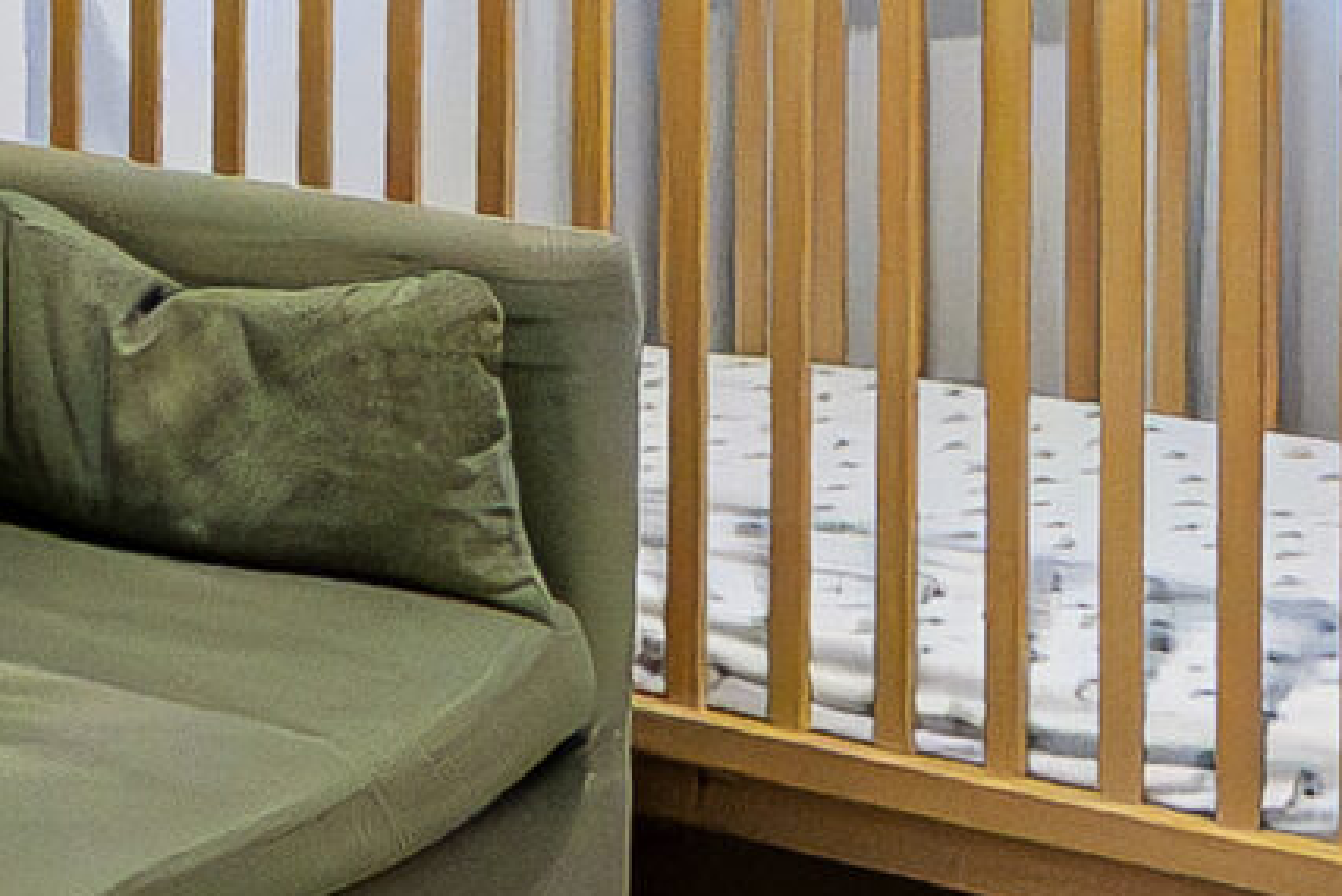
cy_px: 575
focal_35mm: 96
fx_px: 3580
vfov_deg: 14.2
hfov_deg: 21.2
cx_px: 471
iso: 12800
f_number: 4
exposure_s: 1/2000
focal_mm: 16
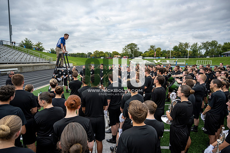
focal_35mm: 24
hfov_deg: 73.7
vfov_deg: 53.2
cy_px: 76
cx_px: 115
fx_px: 153
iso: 125
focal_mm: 24
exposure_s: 1/800
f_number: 4
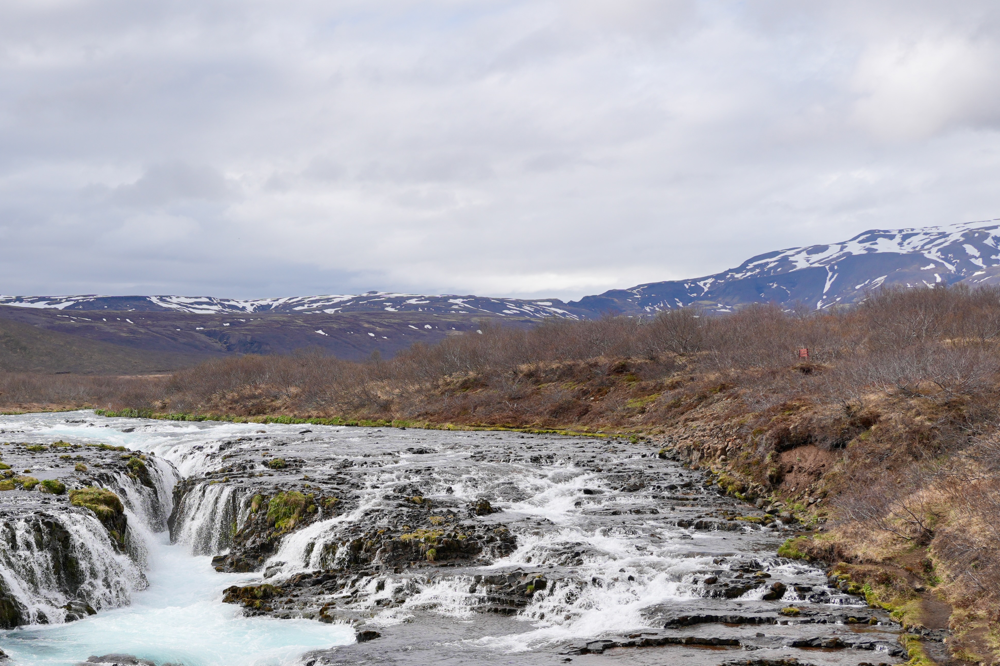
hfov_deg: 40.3
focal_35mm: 48
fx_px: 1332
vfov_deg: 27.9
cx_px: 289
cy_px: 448
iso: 100
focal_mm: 20.4
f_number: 3.5
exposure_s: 1/2000
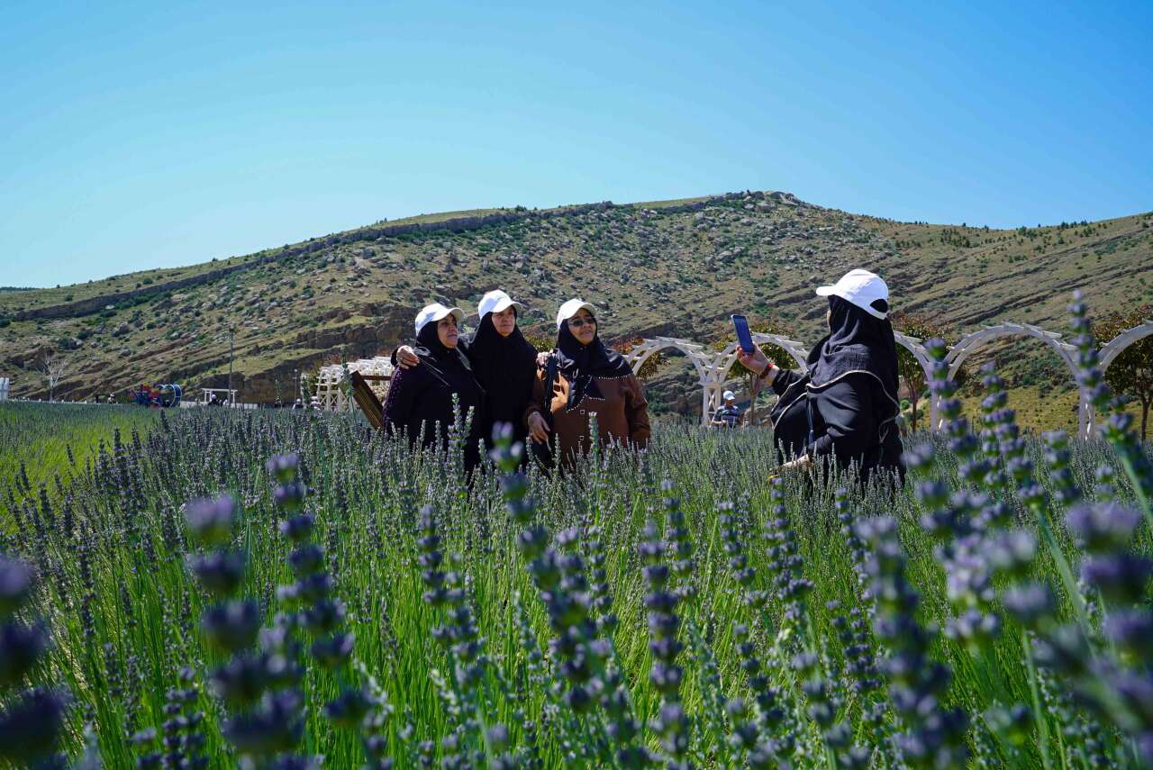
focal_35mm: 35
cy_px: 385
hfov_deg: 54.4
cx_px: 576
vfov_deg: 37.9
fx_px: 1122
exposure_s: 1/80
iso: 100
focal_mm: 35
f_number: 13
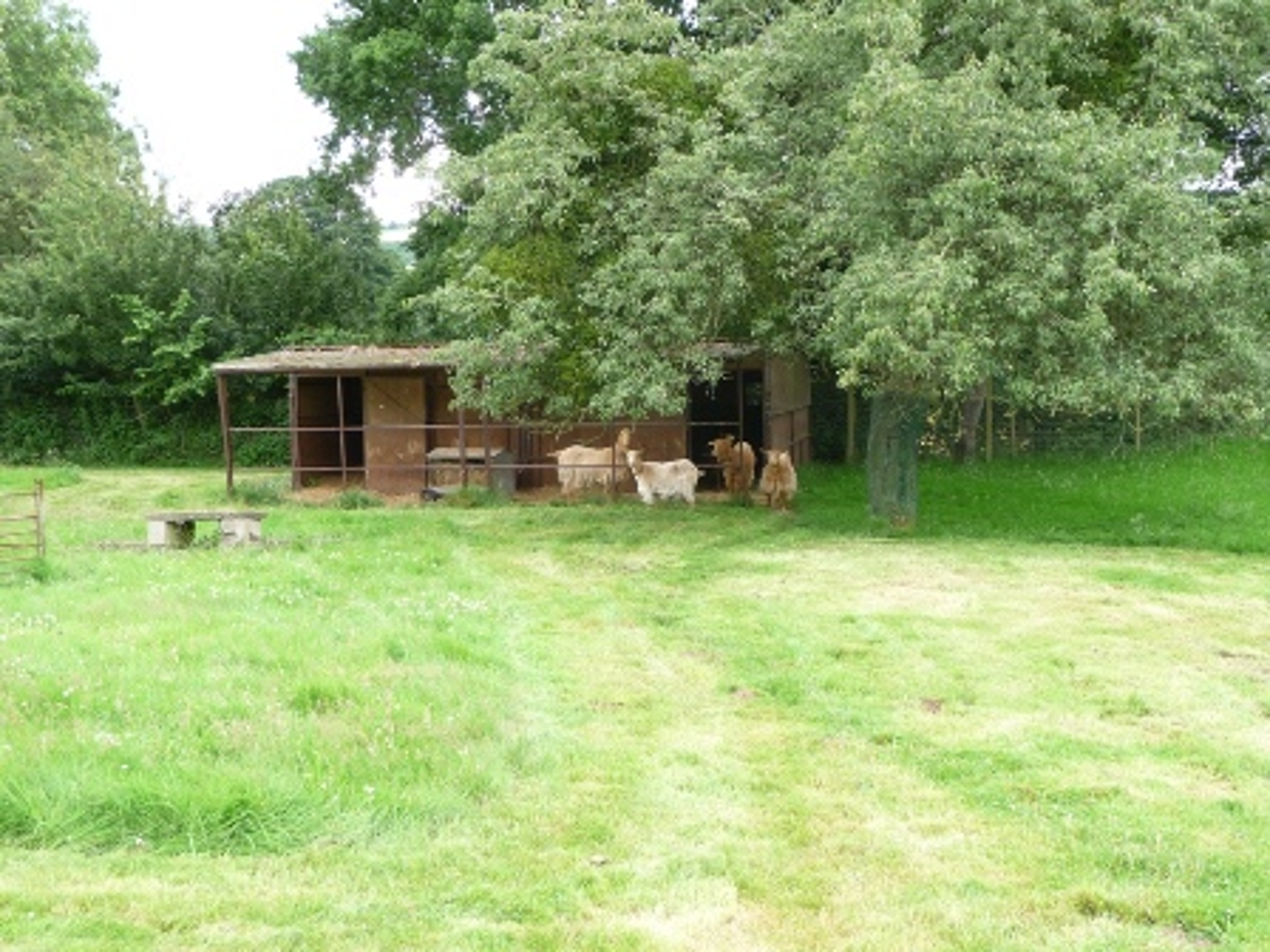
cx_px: 635
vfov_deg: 32.2
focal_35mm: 45
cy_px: 476
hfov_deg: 42.1
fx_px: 1651
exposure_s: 1/40
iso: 100
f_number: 4.1
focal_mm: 7.6
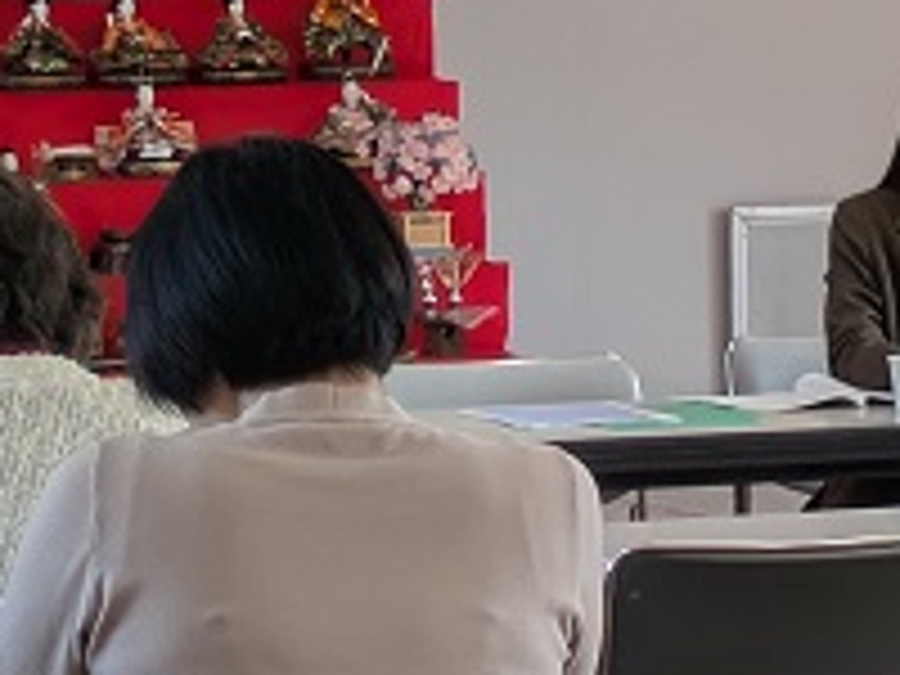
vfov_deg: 6.3
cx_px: 1271
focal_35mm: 236
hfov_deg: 8.2
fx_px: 6136
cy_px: 470
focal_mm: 5.43
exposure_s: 1/165
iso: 44
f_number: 1.89
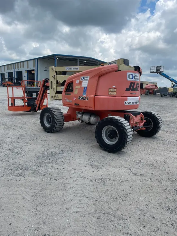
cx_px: 88
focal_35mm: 26
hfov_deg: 53.1
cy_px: 118
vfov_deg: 67.3
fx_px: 177
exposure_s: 1/4132
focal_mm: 4.2
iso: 32
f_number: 1.6
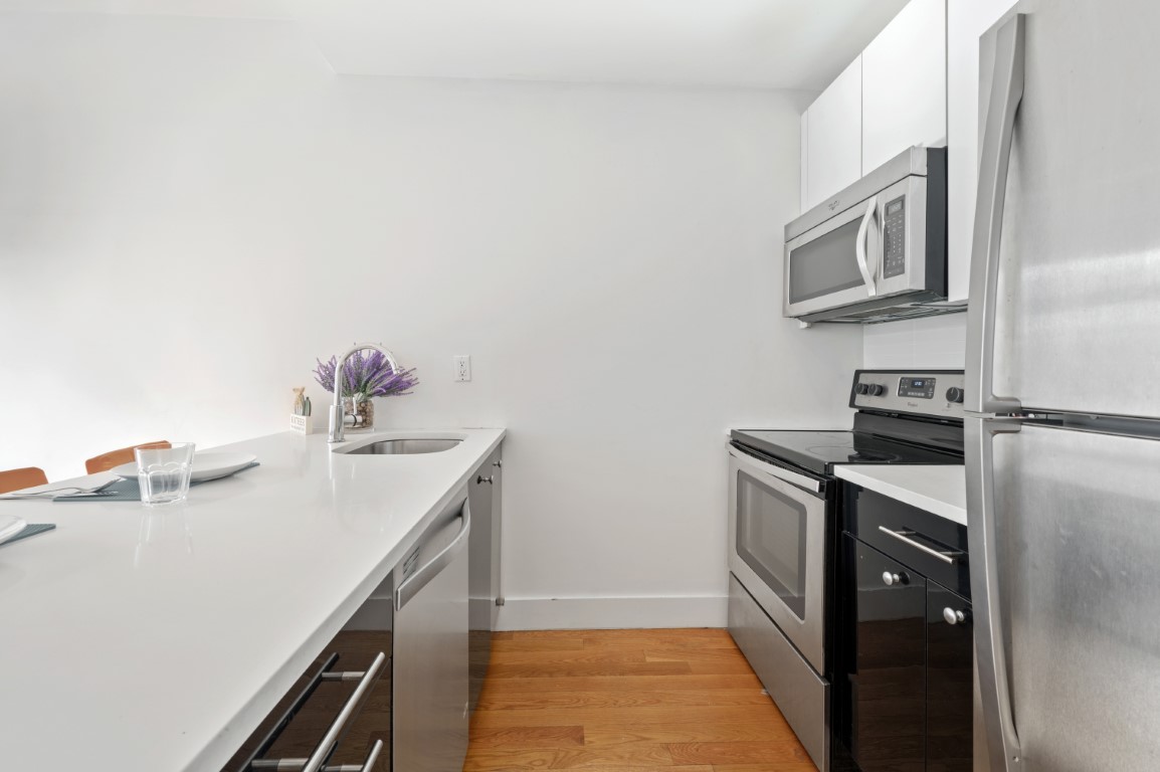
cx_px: 580
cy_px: 386
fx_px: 451
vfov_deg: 81.1
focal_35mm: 14
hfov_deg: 104.3
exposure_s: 1/2
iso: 320
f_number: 11
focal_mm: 14
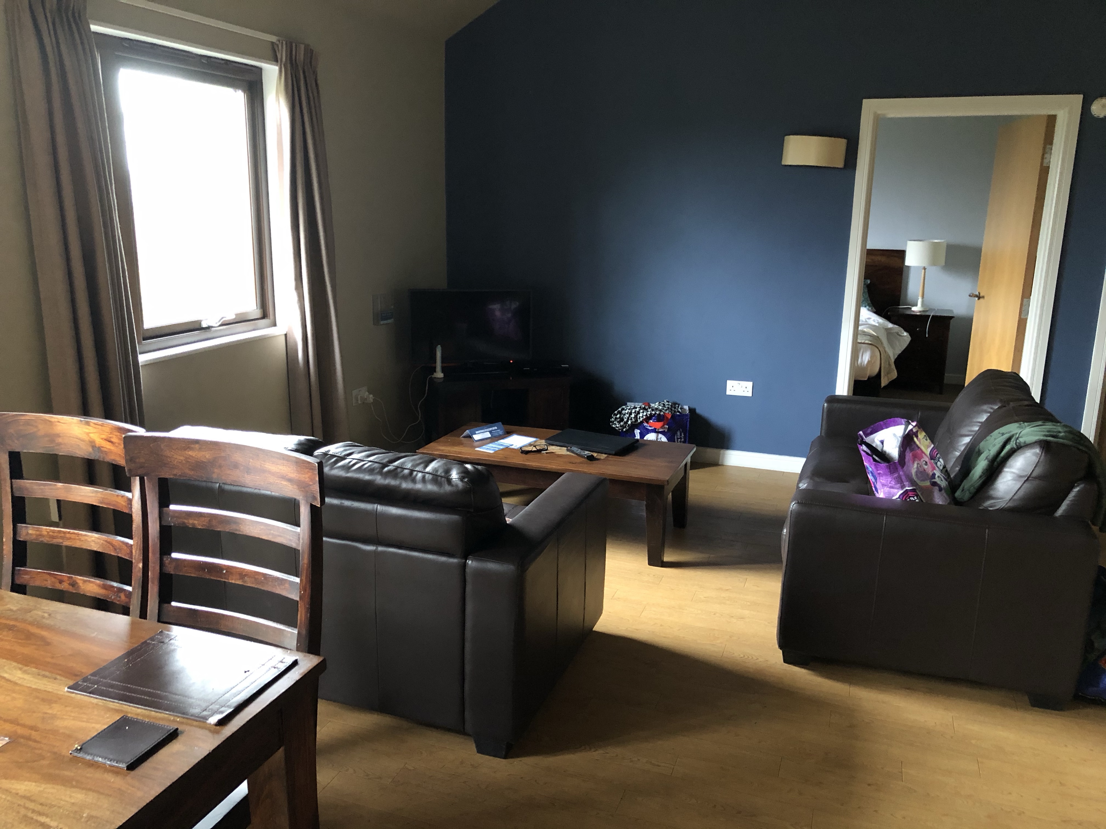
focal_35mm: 28
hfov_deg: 63.4
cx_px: 553
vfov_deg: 49.7
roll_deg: -0.8
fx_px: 895
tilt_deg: -14.0
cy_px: 414
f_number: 1.8
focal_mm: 3.99
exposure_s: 1/4
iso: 100
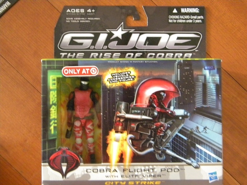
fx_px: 293
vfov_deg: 35.1
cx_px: 124
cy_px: 92
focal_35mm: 41
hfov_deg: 45.8
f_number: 3.8
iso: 800
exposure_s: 1/10.2
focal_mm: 7.3
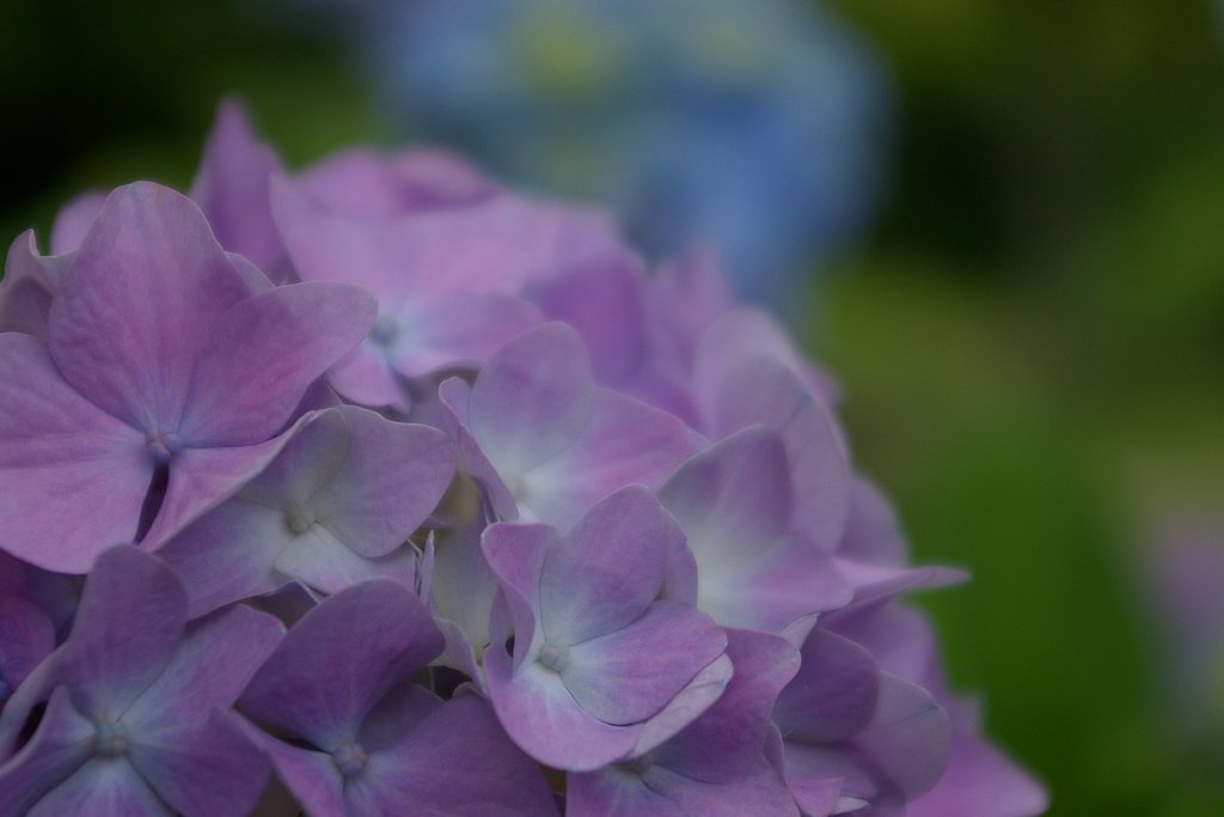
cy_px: 408
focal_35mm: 82
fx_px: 2805
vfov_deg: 16.6
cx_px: 612
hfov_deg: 24.6
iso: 200
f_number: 5.6
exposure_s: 1/500
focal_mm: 55
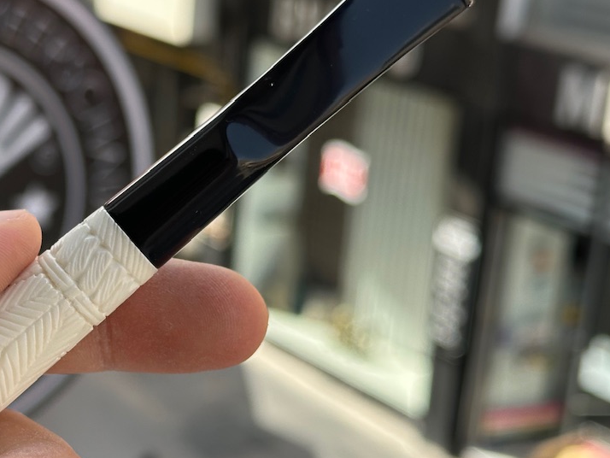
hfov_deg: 22.5
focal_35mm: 86
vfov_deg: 17.2
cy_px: 272
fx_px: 1516
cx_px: 130
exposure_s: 1/785
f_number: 1.78
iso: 64
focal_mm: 6.86
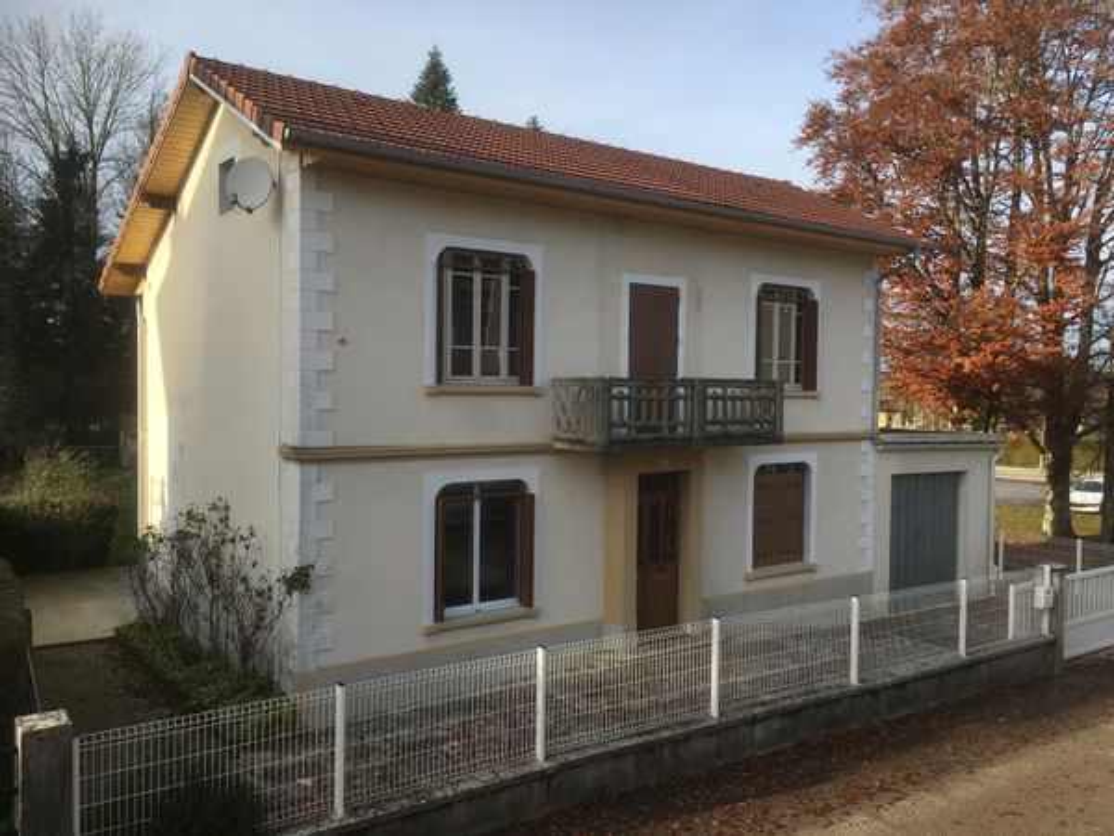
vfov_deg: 48.2
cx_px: 557
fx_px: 933
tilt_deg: -1.3
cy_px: 418
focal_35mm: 29
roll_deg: -1.0
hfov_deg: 61.7
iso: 25
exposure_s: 1/793
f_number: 2.2
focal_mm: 4.15
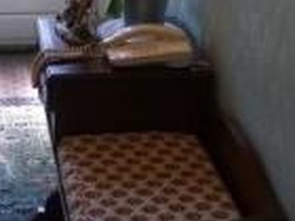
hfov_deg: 19.5
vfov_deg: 13.2
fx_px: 852
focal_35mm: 100
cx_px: 71
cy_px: -184
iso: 320
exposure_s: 1/60
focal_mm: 4.3
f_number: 3.3
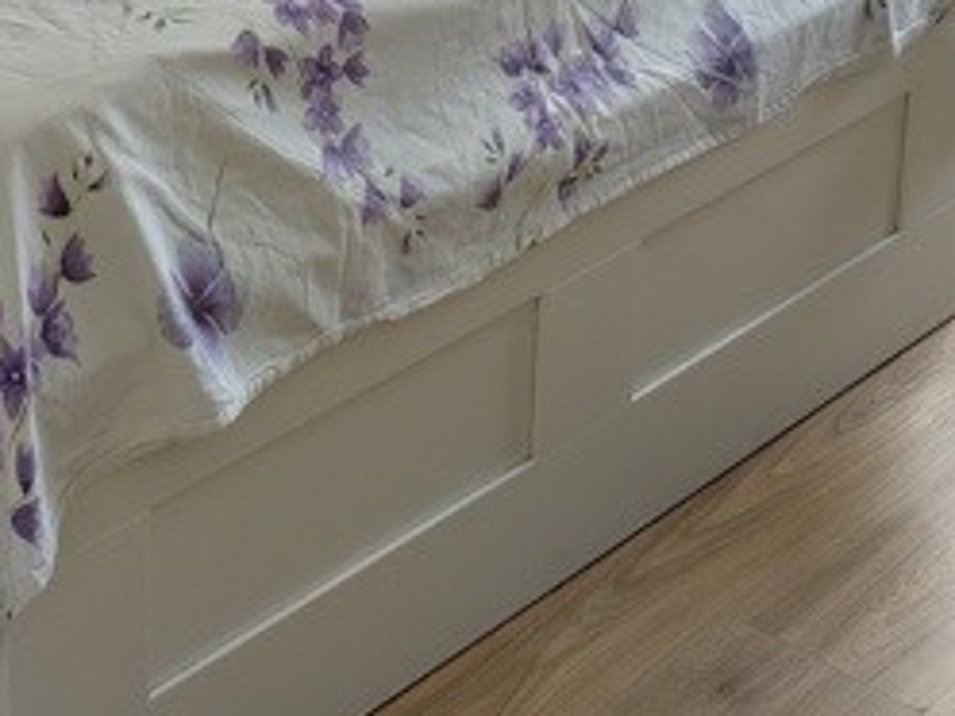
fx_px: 2400
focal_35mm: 87
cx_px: -31
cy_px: -346
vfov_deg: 15.7
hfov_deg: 21.6
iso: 303
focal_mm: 4.05
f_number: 1.8
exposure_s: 1/50
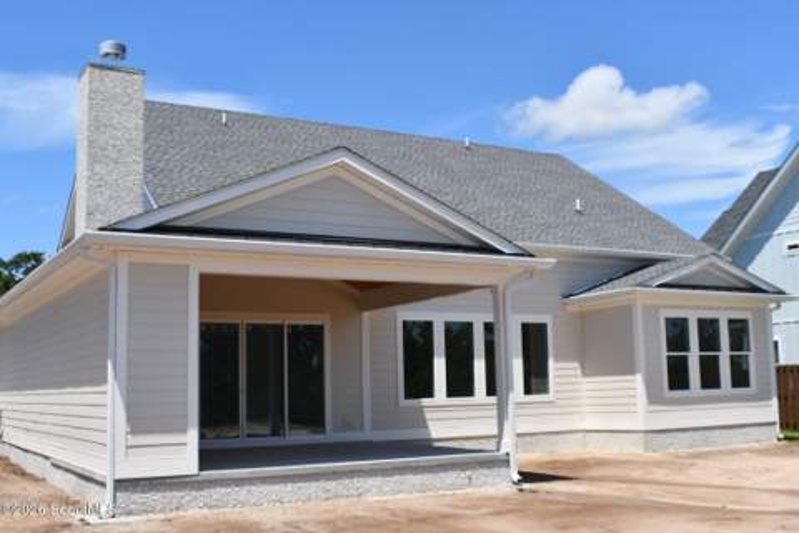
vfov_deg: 31.9
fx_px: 932
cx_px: 400
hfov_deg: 46.4
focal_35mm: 42
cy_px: 266
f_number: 9
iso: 125
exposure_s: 1/320
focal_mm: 21
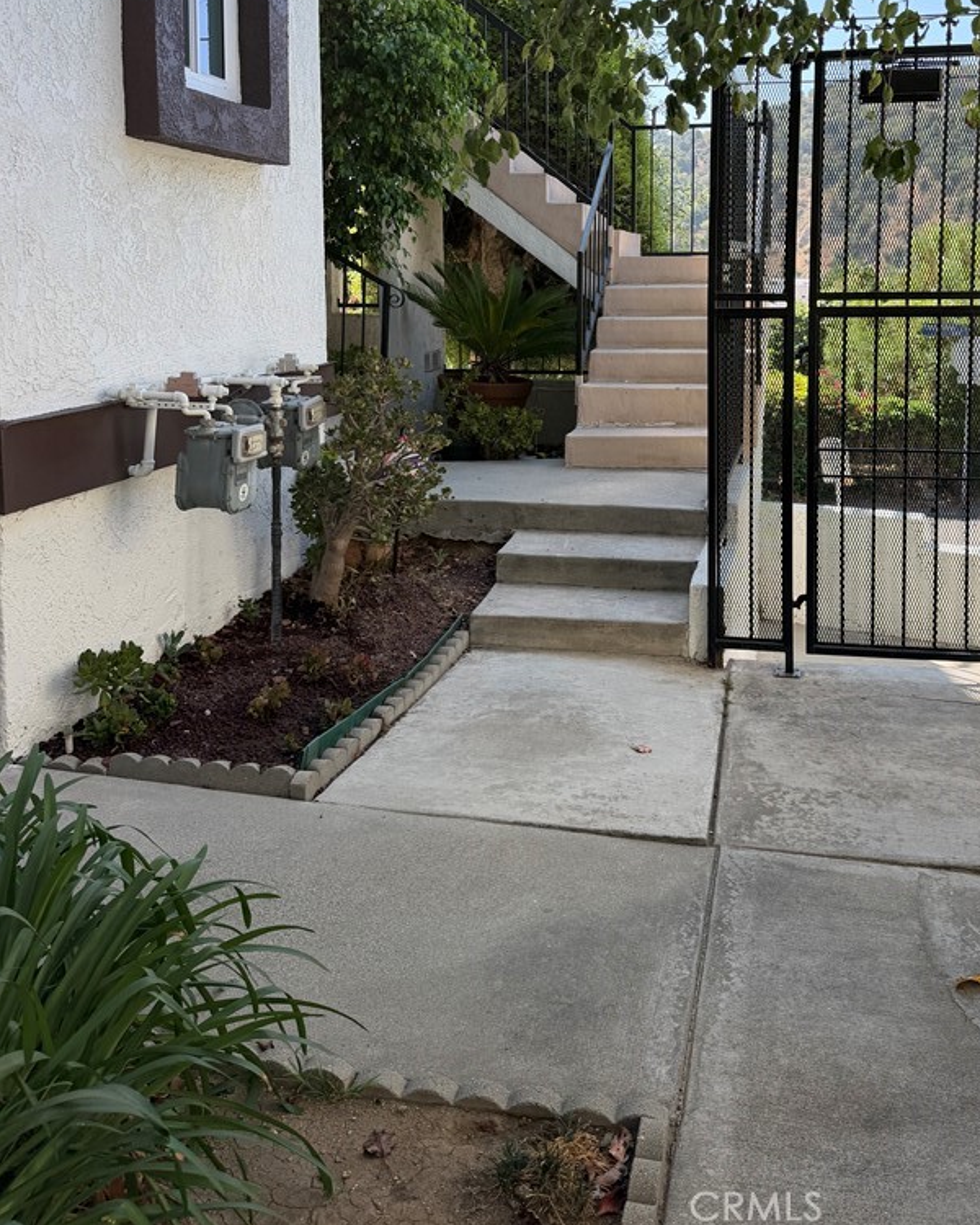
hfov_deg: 45.5
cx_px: 599
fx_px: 1160
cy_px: 394
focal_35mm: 32
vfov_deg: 54.4
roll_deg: +0.2
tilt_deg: -6.0
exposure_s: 1/1005
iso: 100
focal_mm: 6.76
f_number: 1.78
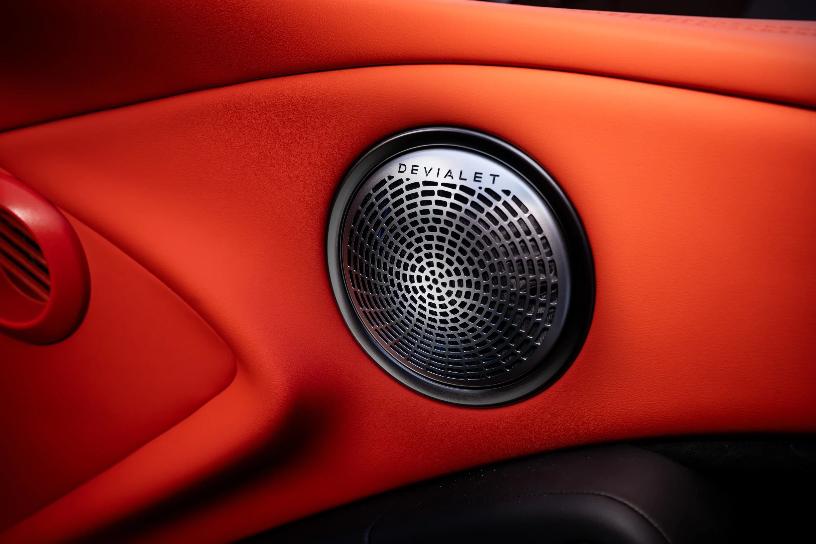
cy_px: 272
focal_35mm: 40
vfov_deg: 33.4
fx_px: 907
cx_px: 408
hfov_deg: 48.5
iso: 400
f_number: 8
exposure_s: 1/60
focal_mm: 40
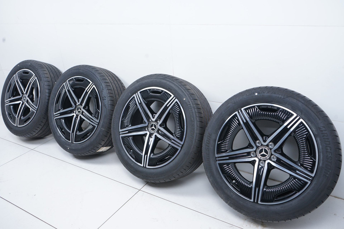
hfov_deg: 62.0
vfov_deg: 43.5
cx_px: 172
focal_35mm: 30
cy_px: 114
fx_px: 286
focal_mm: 30
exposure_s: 1/125
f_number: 7.1
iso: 250
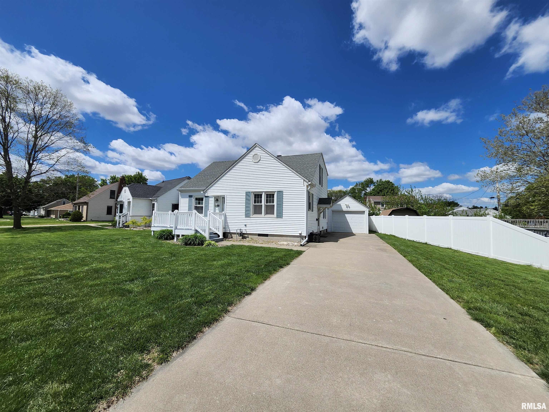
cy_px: 206
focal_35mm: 13
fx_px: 206
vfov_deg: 89.9
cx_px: 274
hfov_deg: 106.2
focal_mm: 1.74
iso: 40
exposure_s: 1/3253
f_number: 2.2
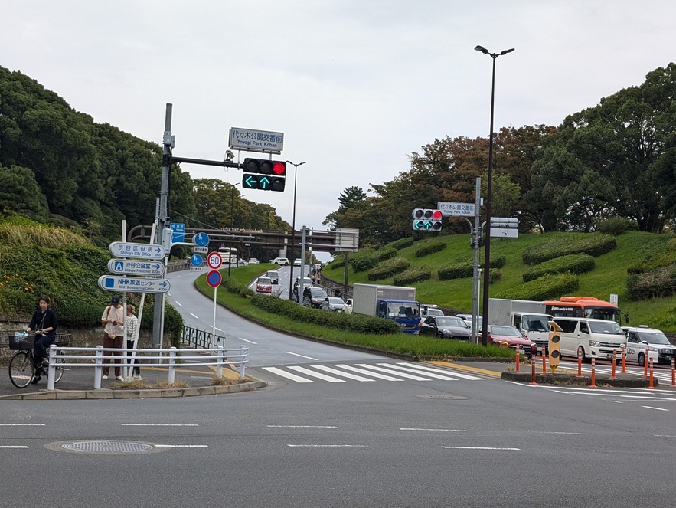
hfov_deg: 38.2
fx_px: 977
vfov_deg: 29.1
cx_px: 341
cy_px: 250
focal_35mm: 50
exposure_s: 1/686
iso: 22
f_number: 1.68
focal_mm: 6.9
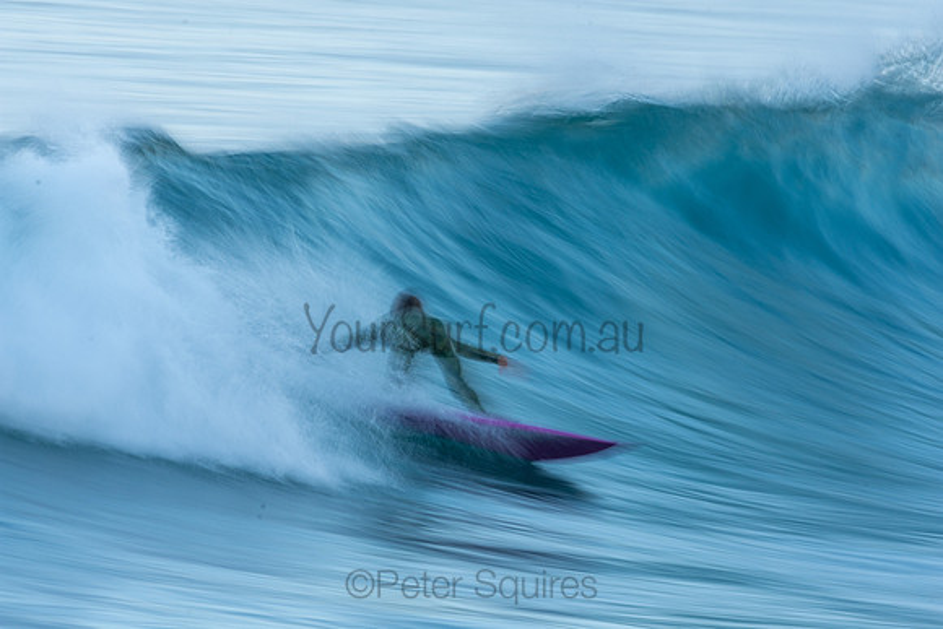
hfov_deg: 2.7
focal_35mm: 750
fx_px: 19650
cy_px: 314
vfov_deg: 1.8
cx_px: 472
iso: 100
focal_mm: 500
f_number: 20
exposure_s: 1/10
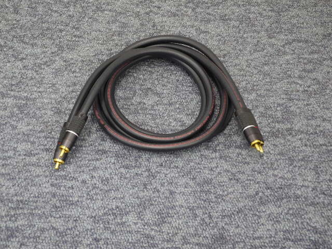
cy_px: 124
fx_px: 652
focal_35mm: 68
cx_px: 166
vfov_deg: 21.6
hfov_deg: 28.6
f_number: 4
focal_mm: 14.5
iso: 400
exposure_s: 1/13.4
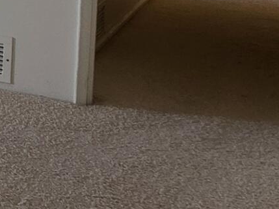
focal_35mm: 91
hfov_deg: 13.0
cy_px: -100
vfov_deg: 15.1
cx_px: -468
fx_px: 733
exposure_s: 1/120
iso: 160
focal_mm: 2.2
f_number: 1.9
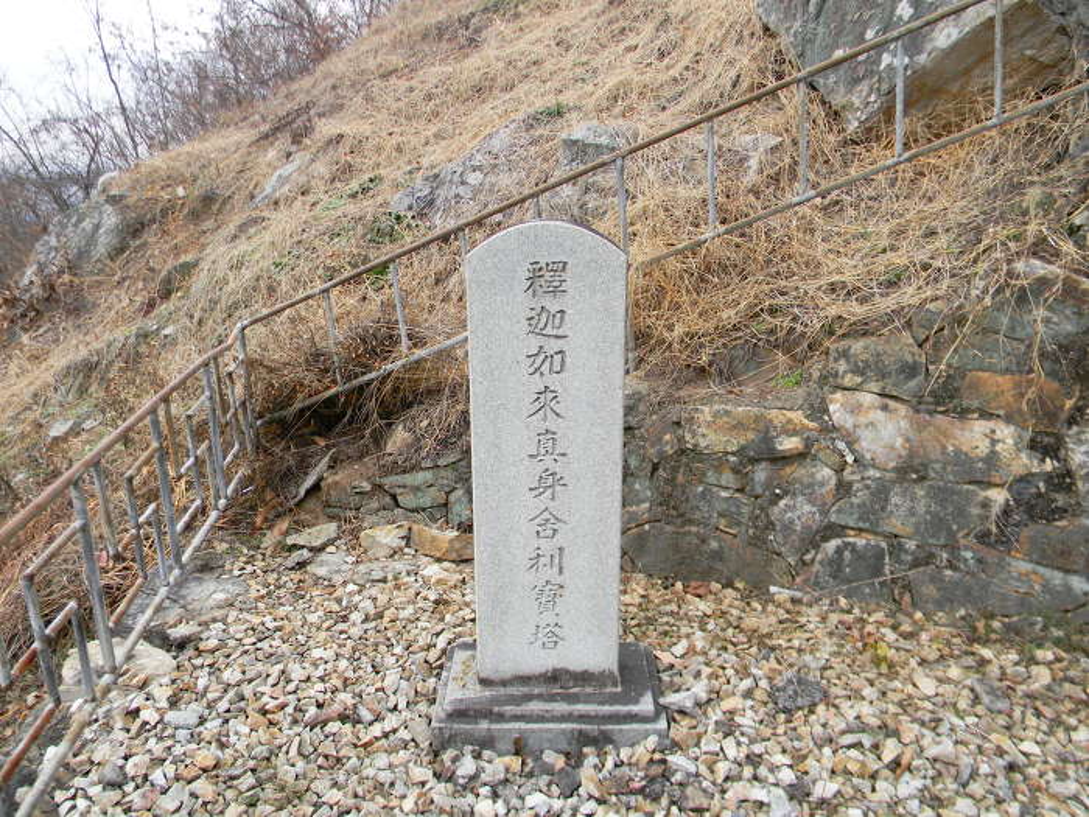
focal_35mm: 28
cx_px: 544
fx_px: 881
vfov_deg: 49.7
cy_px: 408
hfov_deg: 63.4
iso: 80
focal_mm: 5
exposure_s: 1/101
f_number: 3.5
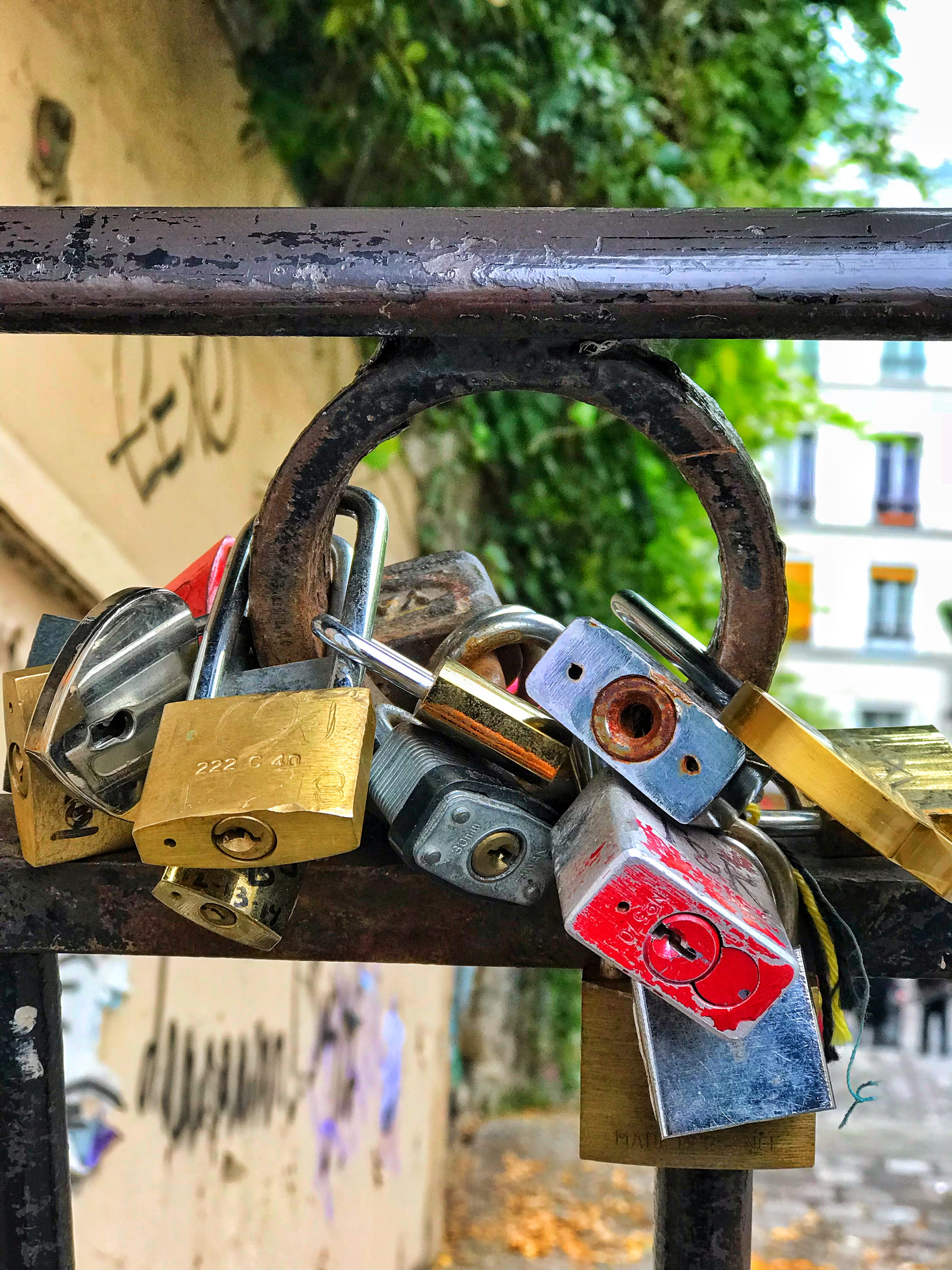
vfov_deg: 33.8
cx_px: 476
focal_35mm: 57
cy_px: 635
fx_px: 2090
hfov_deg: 25.7
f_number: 2.8
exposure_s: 1/50
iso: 40
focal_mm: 6.6
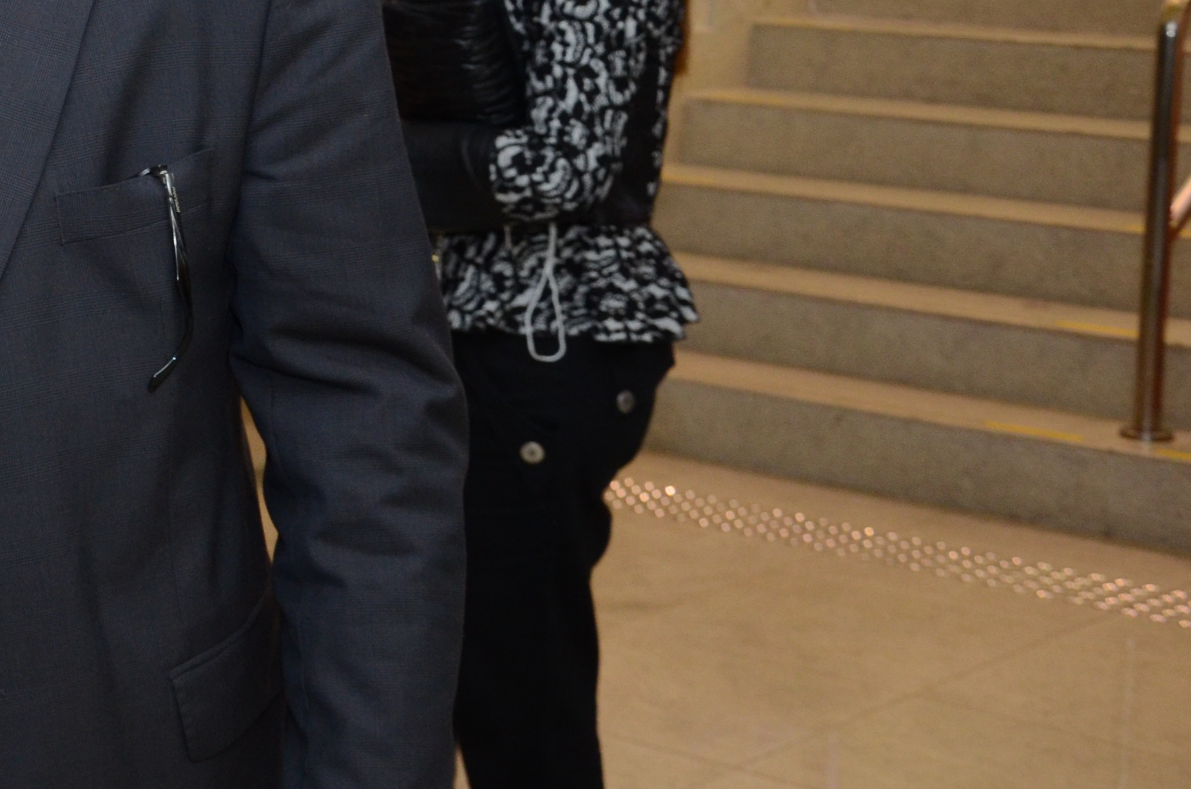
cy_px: 148
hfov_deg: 21.0
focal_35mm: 88
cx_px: -378
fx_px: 2905
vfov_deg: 15.4
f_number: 4
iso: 800
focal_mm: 22
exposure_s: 1/80
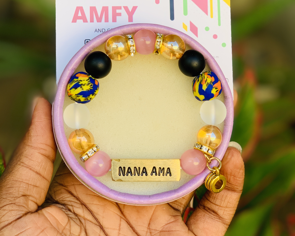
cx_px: 147
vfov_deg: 22.5
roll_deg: +1.1
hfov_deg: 27.9
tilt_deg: -20.9
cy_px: 99
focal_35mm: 68
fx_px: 594
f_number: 2.4
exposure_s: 1/122
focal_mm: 6
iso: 20
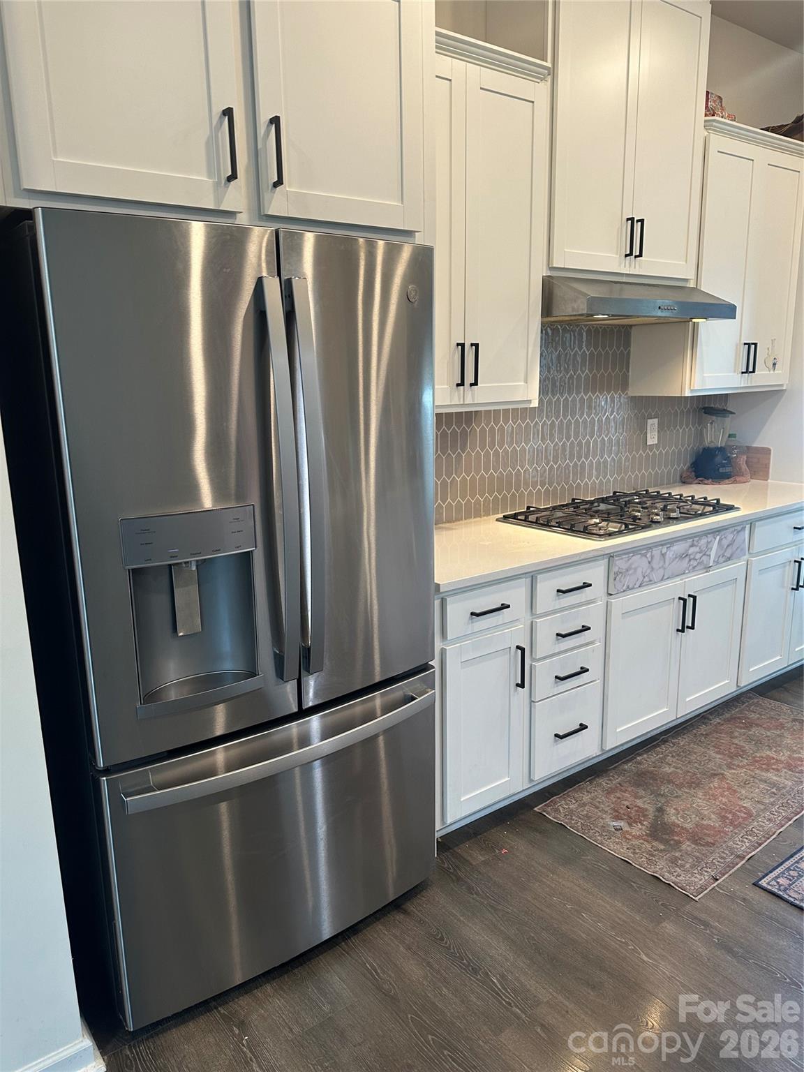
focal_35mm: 24
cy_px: 536
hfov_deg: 56.8
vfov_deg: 71.6
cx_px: 402
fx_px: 743
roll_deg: -1.7
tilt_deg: -10.2
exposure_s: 1/60
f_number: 1.78
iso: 125
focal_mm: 6.86
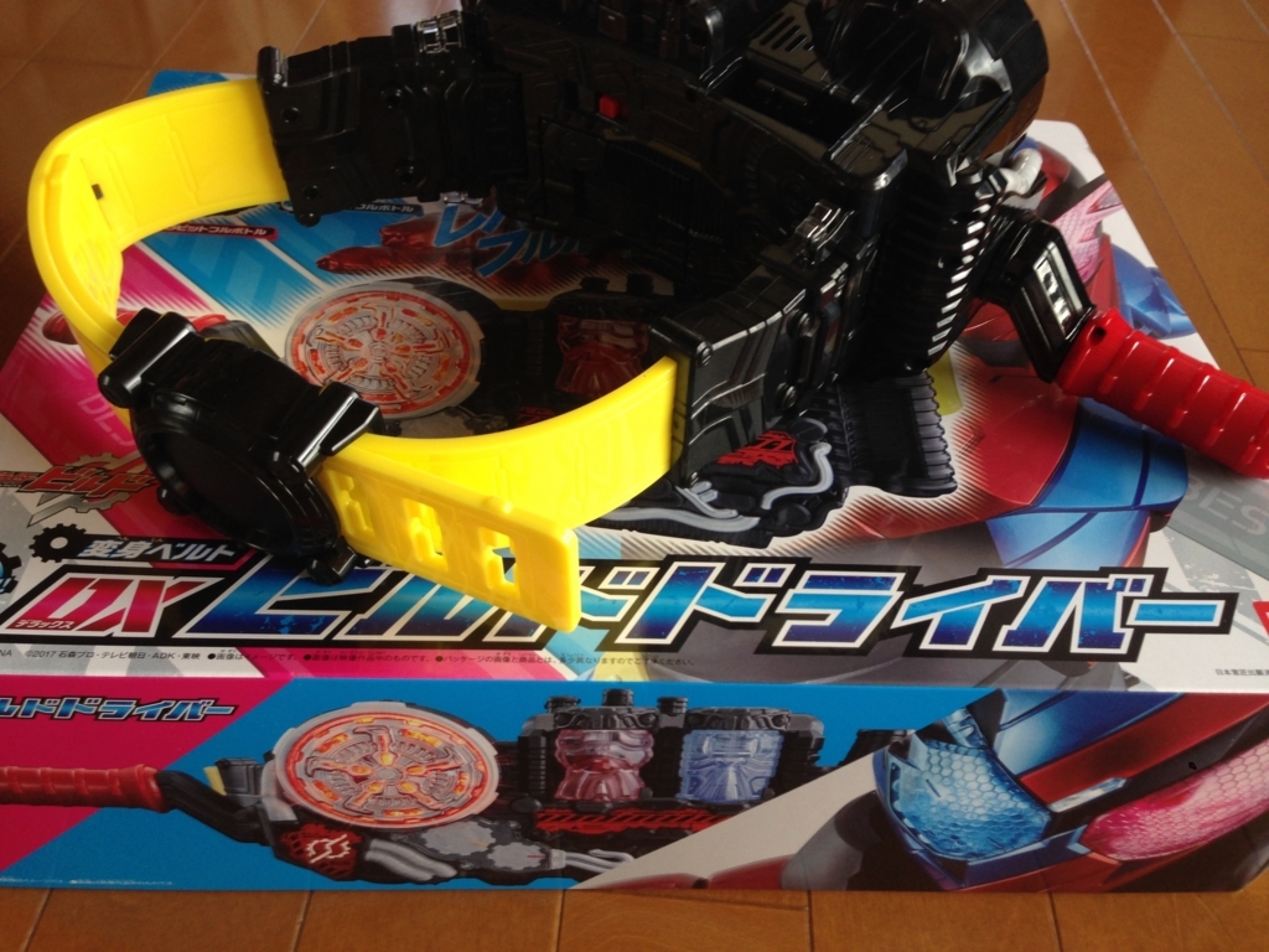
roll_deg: -2.6
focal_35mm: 33
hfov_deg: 55.4
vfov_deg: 42.9
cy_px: 476
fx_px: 1210
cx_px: 634
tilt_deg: -44.9
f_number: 2.4
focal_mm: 4.12
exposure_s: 1/20
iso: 50
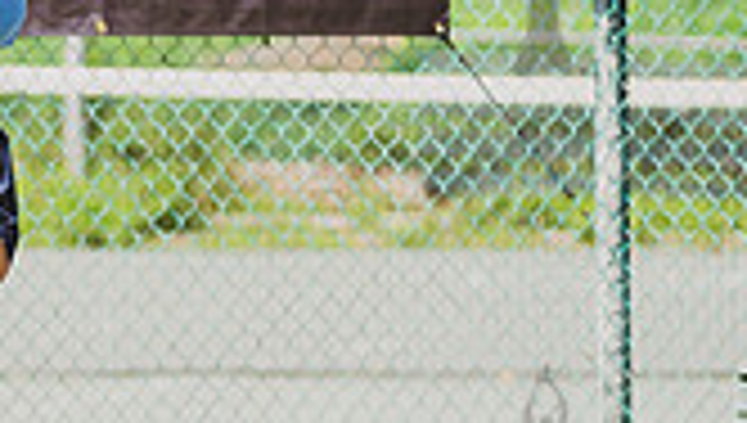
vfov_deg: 1.5
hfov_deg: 2.6
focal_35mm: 814
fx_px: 16149
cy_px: 190
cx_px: -151
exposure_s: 1/800
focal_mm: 200
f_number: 4.5
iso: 125
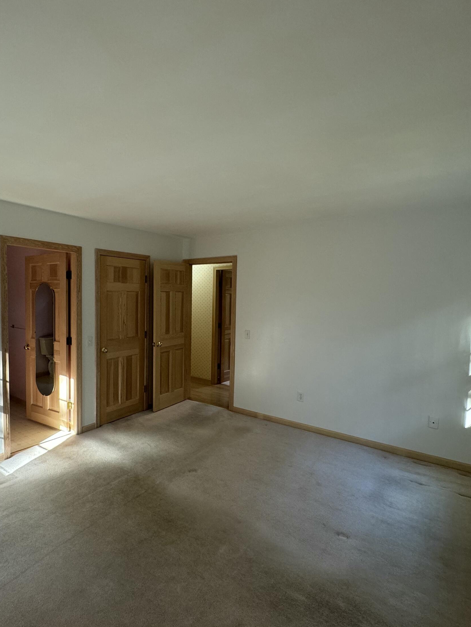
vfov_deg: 84.7
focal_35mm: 19
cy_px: 317
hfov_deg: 67.2
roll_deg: -0.7
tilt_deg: -3.6
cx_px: 165
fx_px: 345
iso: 200
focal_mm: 2.22
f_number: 2.2
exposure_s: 1/60
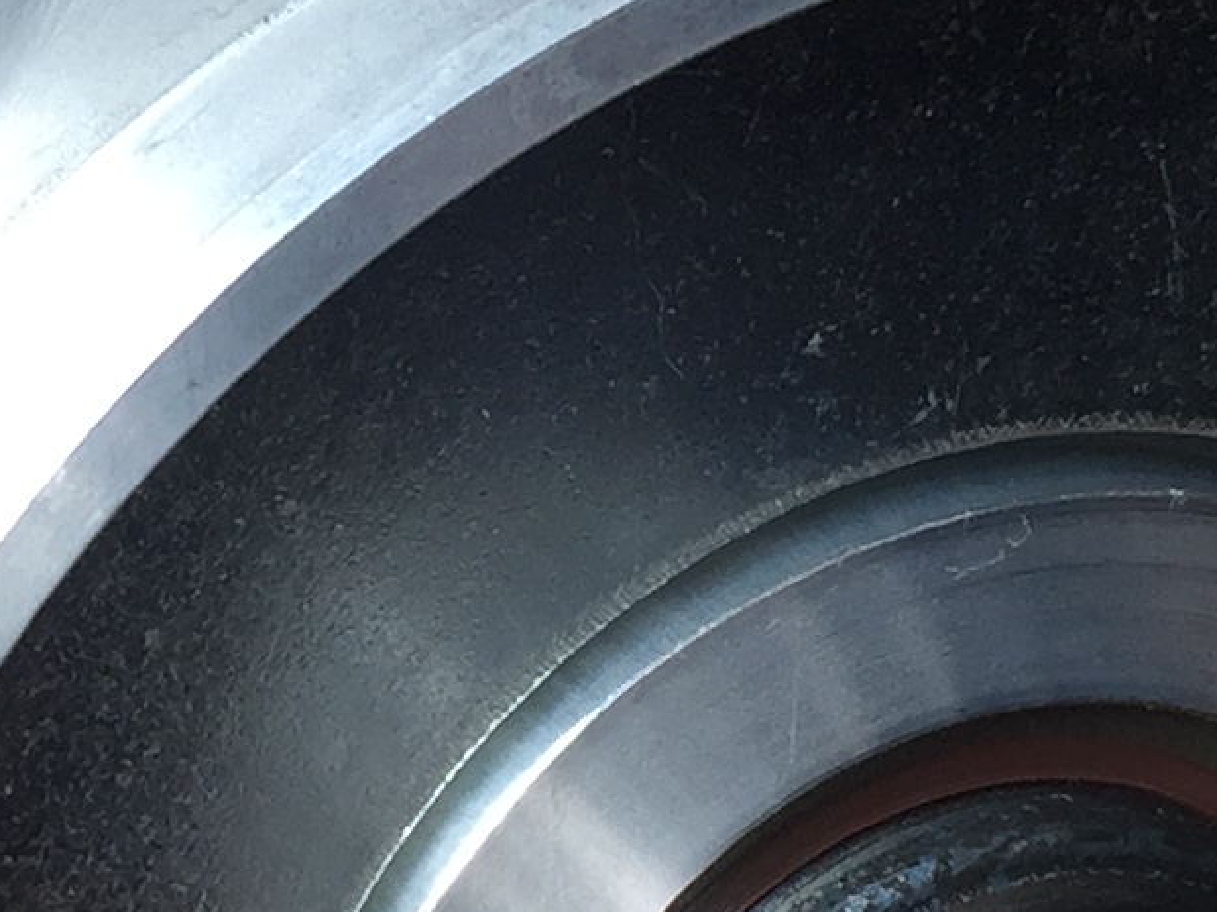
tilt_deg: -17.8
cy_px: 713
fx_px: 5378
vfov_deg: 9.7
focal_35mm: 153
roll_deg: -9.4
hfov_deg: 12.8
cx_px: 51
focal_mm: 4.15
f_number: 2.2
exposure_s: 1/100
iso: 50
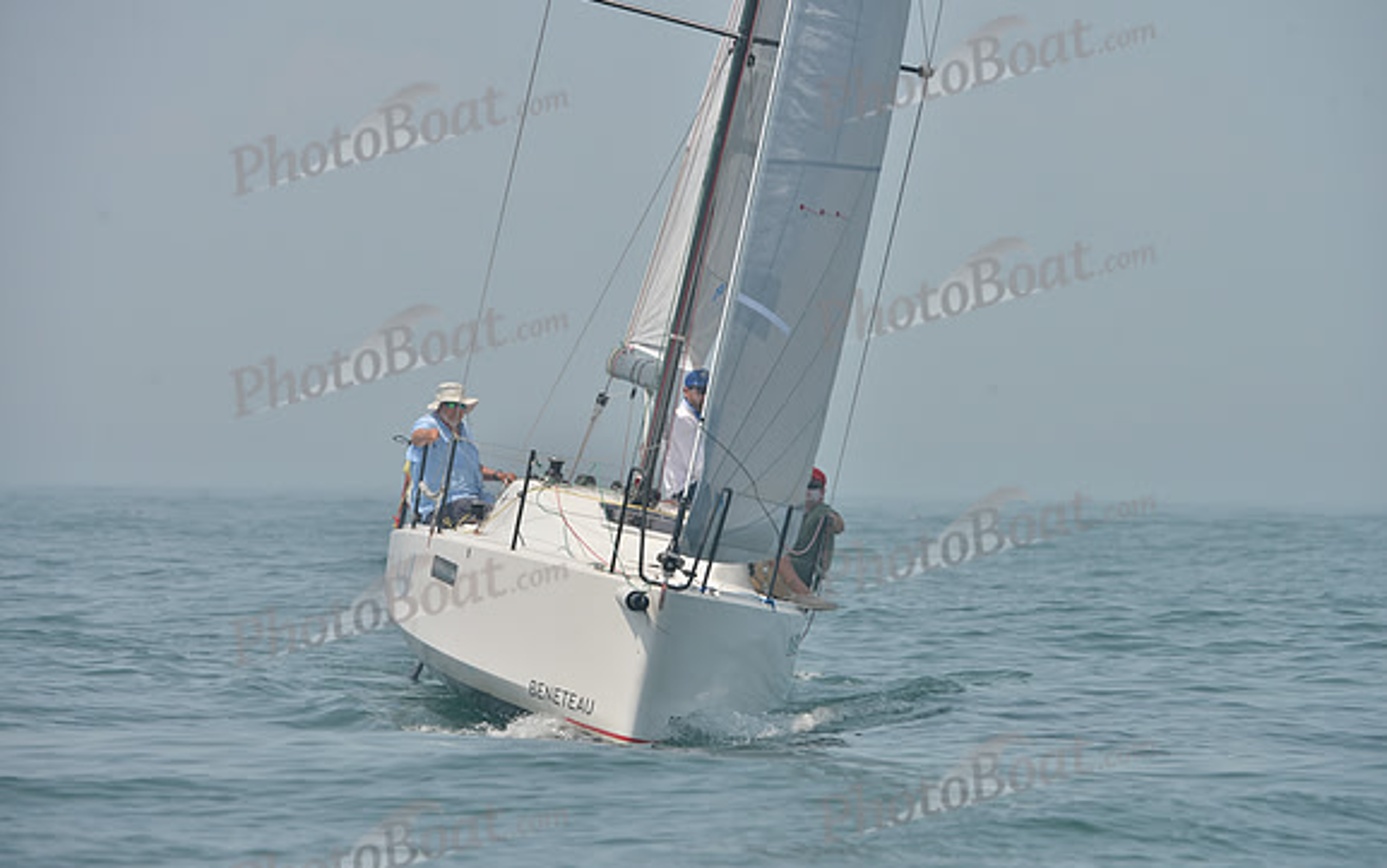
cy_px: 446
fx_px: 11230
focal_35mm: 297
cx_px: 695
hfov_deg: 7.1
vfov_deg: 4.4
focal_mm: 290
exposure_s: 1/1000
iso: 280
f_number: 9
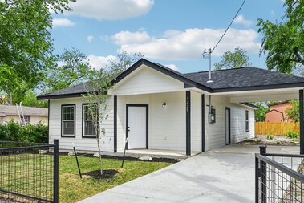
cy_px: 80
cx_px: 168
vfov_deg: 47.6
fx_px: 228
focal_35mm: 27
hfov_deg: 67.2
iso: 400
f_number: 8
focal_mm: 16
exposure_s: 1/500
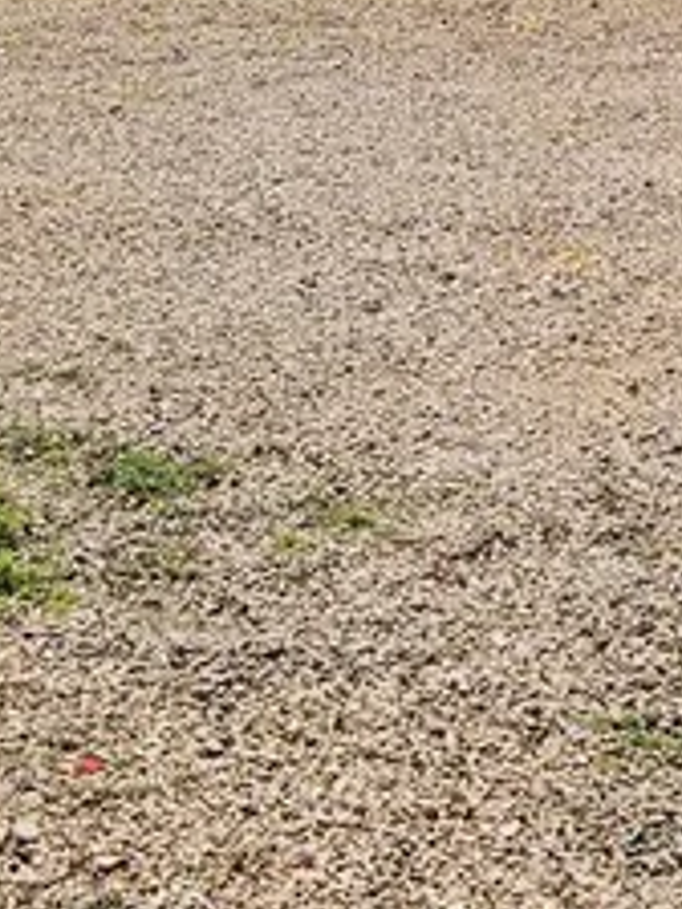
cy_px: -195
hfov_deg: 14.1
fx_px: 2758
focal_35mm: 105
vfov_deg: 17.8
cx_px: 475
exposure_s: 1/3185
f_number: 1.8
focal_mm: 5.4
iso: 25
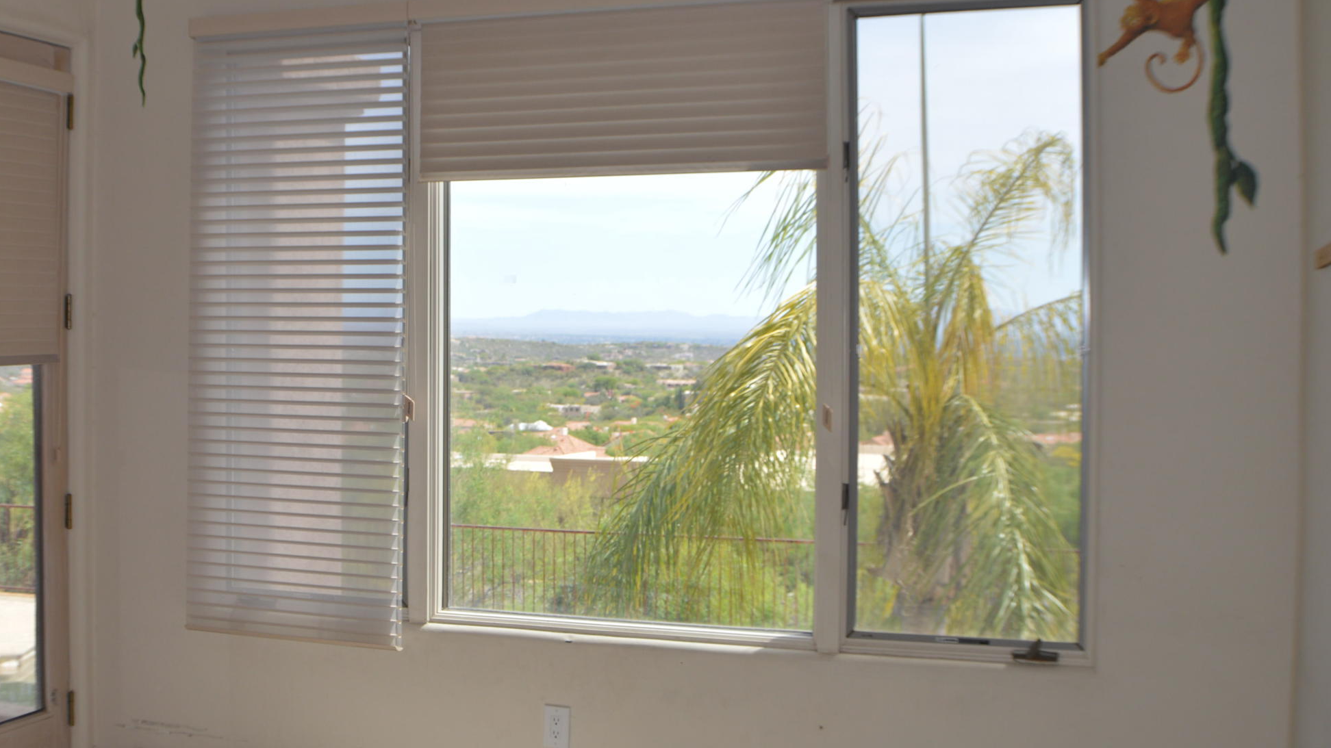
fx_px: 2223
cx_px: 365
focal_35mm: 63
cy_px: 319
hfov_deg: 32.8
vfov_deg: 19.1
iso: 100
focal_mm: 26
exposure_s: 1/160
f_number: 4
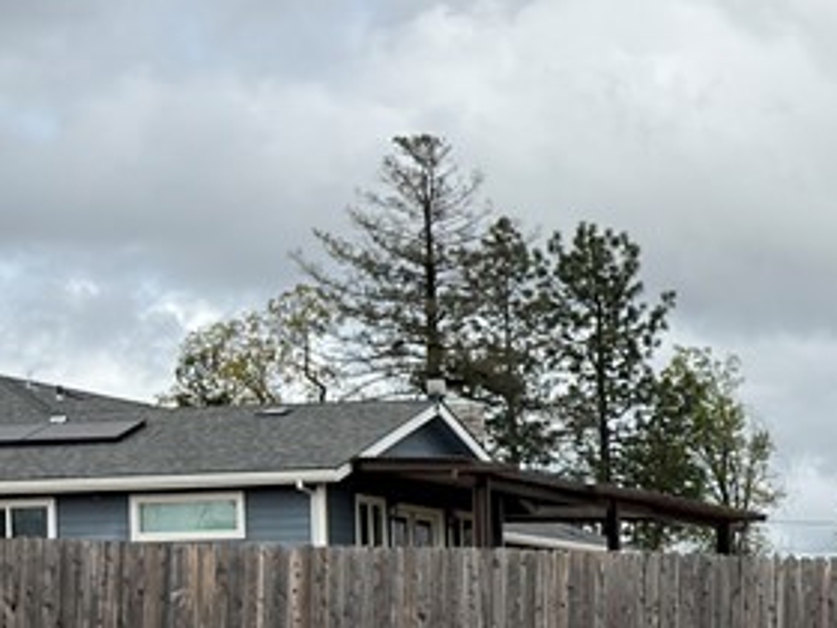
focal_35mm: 128
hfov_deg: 14.0
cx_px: 1429
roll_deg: +2.8
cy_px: 778
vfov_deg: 11.3
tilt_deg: +2.5
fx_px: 3095
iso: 64
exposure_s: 1/4386
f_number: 1.78
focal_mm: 6.76
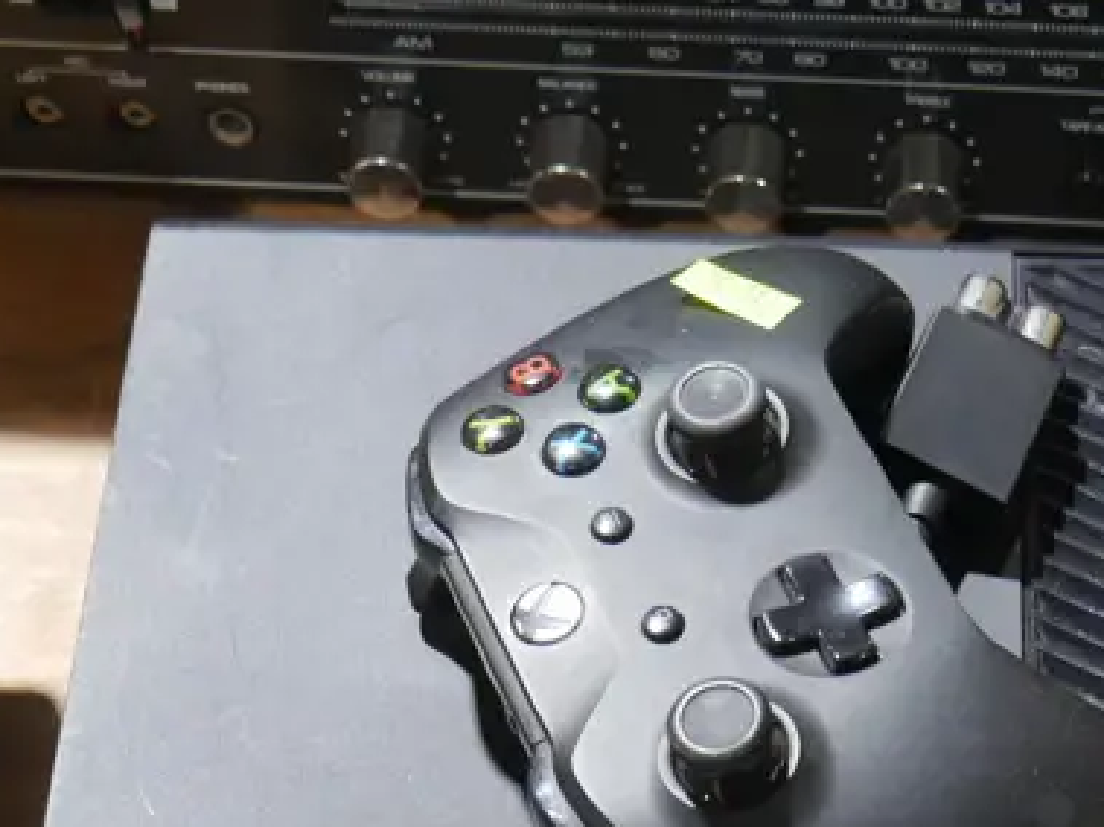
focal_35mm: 108
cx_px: 856
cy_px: 1083
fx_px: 3443
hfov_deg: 18.1
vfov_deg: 13.2
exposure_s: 1/60
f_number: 4.4
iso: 1000
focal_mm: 20
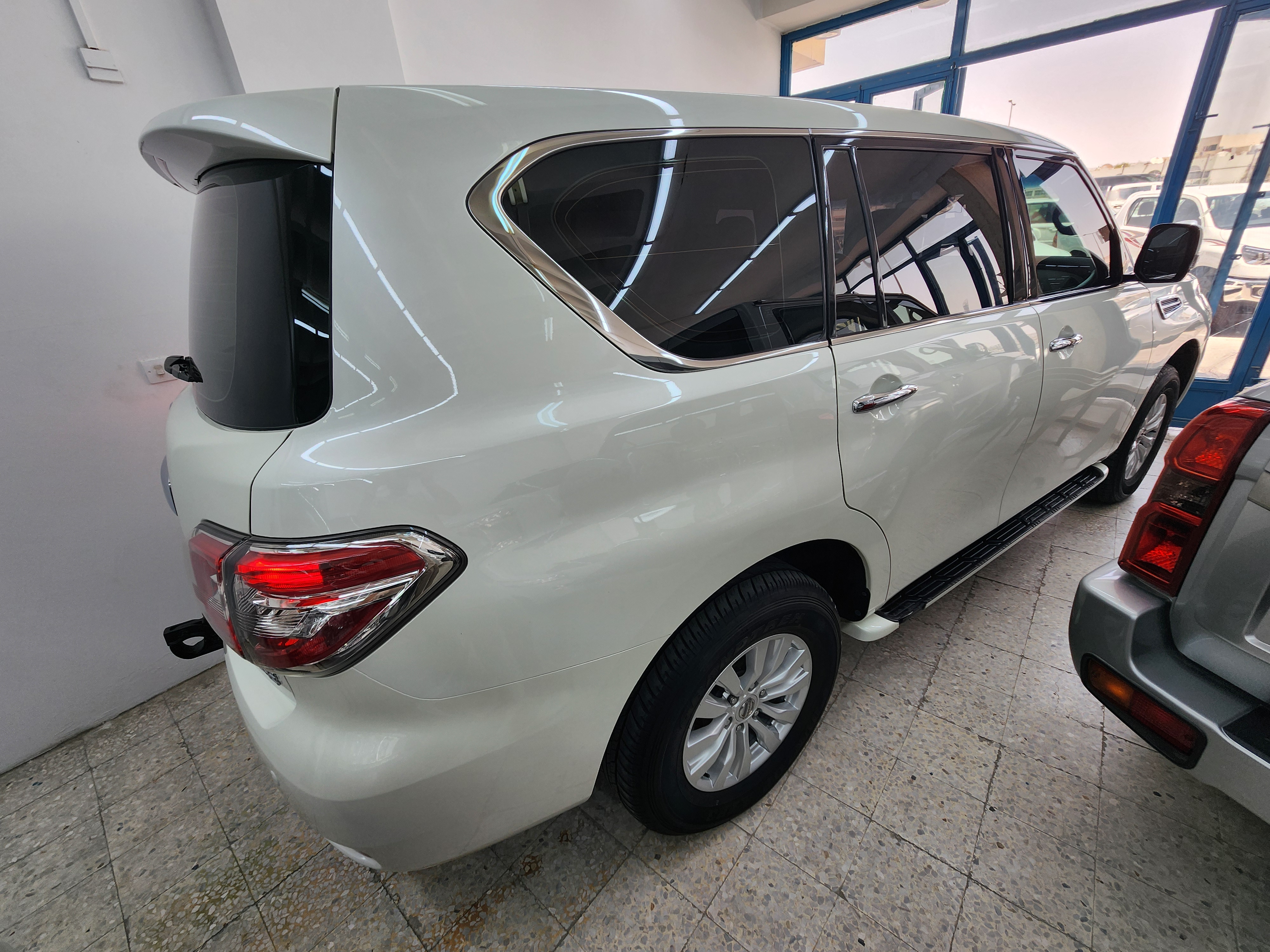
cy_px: 476
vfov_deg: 89.9
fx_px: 477
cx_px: 635
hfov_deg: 106.2
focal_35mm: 13
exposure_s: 1/277
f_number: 2.2
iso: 50
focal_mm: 2.2
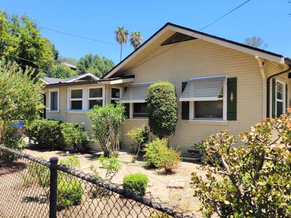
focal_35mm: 31
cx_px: 166
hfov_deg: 58.1
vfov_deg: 45.4
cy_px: 120
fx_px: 261
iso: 40
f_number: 1.8
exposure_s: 1/1117
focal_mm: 5.4
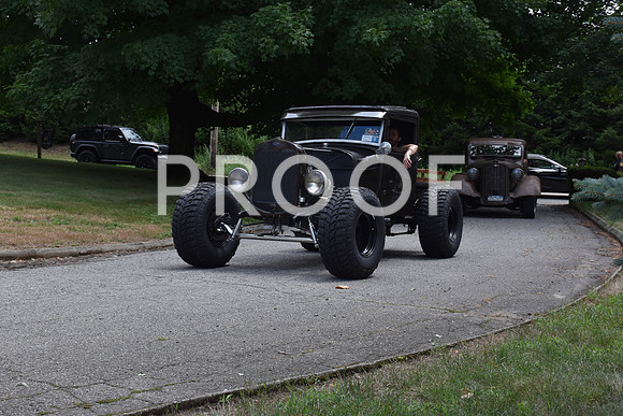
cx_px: 312
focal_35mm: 52
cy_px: 208
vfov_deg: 25.8
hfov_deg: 37.8
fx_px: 909
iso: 320
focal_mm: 35
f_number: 8
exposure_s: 1/250
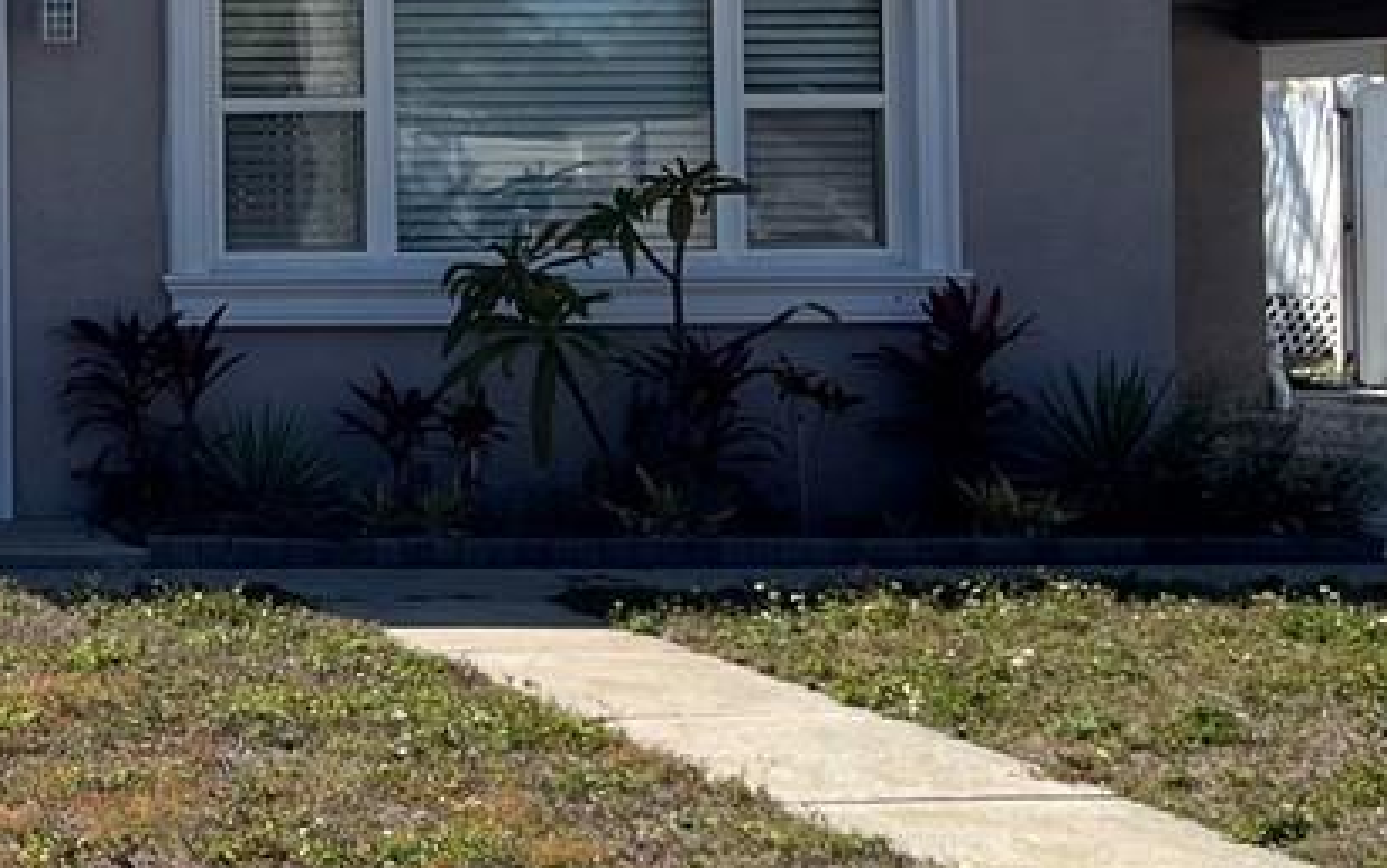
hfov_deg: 17.9
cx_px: -522
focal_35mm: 107
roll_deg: +0.4
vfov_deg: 12.1
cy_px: 54
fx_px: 4047
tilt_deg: +1.2
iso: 50
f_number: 1.5
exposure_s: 1/4630
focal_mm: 5.7
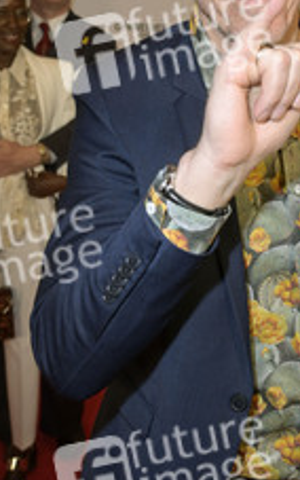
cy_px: 150
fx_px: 797
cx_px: 224
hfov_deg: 21.1
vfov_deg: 33.1
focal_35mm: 61
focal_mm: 34
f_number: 5.6
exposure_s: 1/160
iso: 640
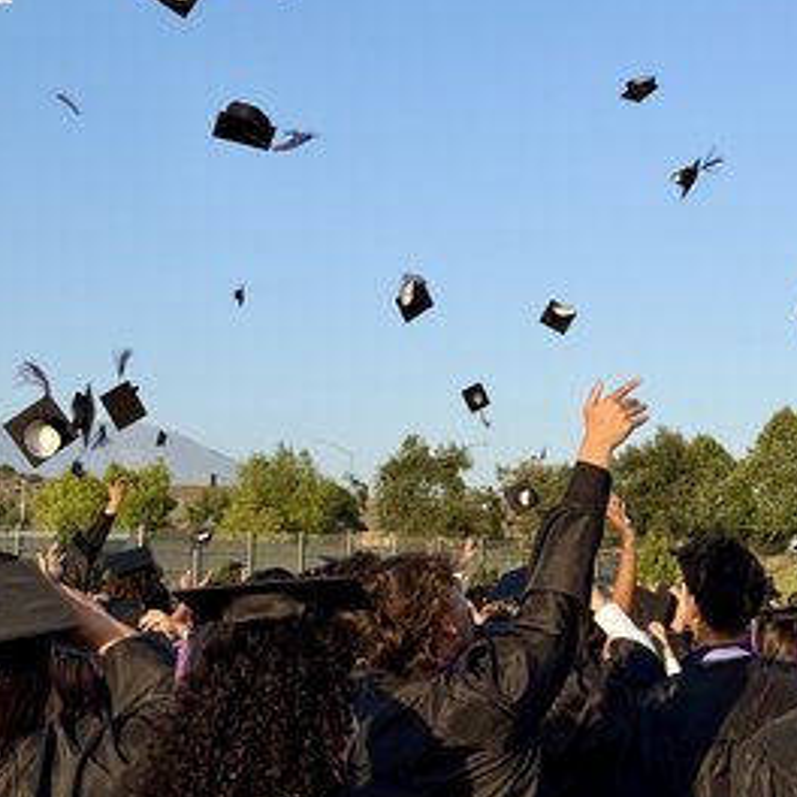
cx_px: 485
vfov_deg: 23.2
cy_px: 223
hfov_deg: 23.3
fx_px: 1928
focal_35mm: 74
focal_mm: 6.76
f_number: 1.78
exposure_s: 1/3226
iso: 80
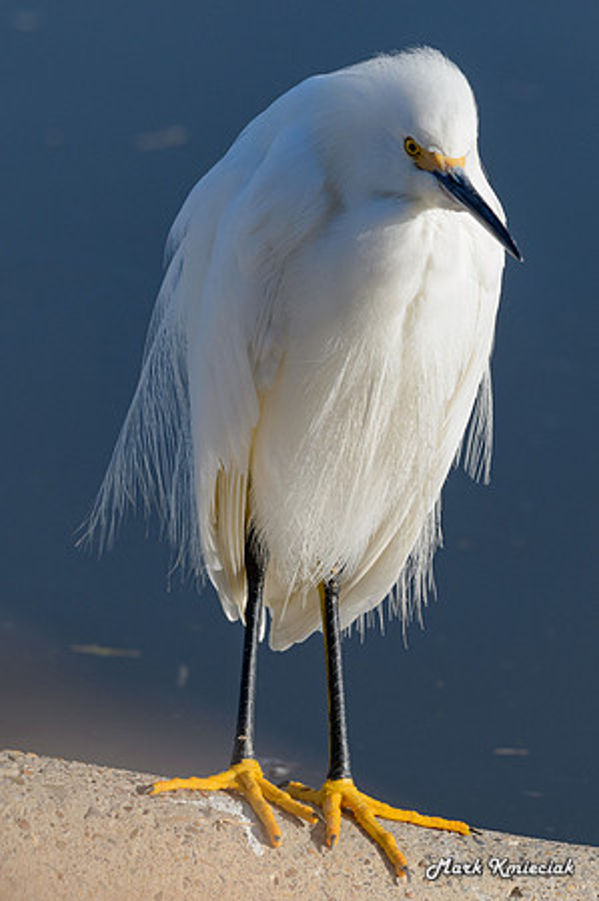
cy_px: 443
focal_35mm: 790
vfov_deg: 2.6
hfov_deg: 1.7
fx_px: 19749
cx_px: 316
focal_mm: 500
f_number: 9
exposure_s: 1/1250
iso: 800
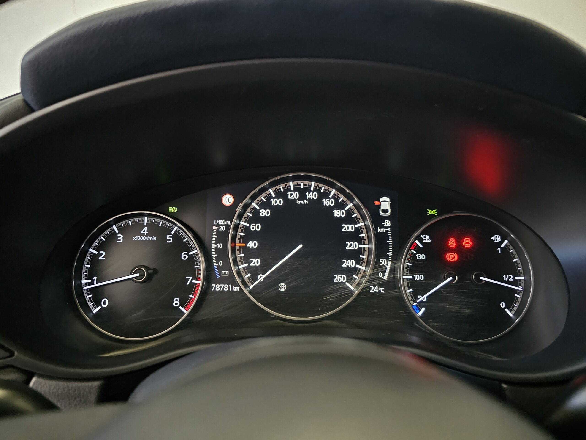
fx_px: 389
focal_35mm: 23
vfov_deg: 58.9
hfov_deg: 73.9
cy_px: 220
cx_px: 293
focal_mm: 6.3
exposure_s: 1/25
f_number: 1.7
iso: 1600
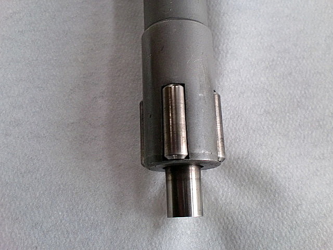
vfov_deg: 40.7
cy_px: 125
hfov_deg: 52.6
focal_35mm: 35
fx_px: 337
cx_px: 166
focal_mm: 6.3
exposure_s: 1/60
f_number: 3.1
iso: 250
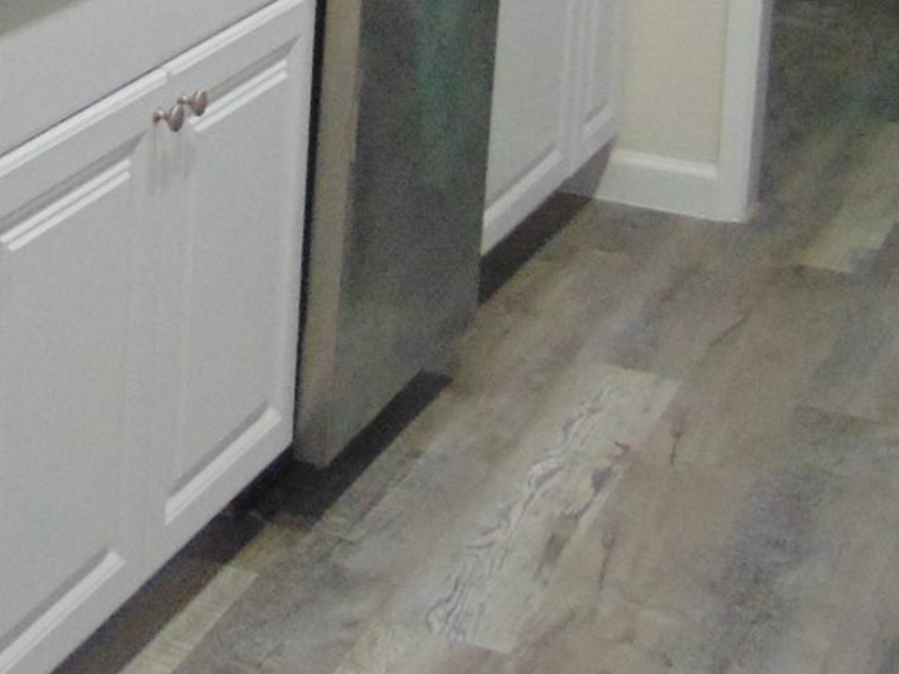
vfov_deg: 13.6
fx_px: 2622
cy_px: -403
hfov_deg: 18.4
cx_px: -199
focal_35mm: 101
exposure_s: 1/50
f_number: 3
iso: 320
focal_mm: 4.5
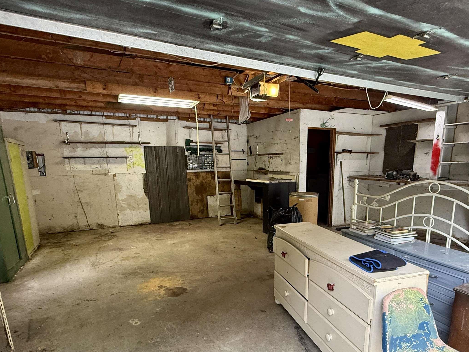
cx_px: 258
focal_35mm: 21
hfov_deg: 78.8
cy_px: 222
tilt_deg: -11.8
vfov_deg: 62.5
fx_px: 285
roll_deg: +0.2
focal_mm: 2.22
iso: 320
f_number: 2.2
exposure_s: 1/120
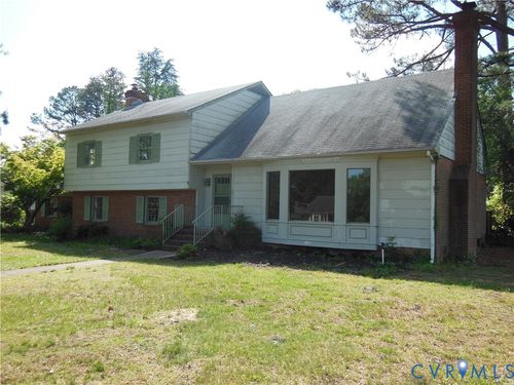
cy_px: 192
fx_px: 431
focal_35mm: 29
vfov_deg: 48.2
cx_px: 257
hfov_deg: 61.7
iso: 125
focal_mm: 5.2
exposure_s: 1/400
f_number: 3.7
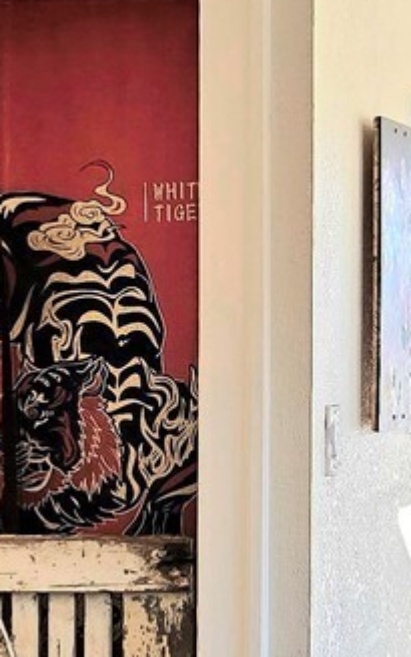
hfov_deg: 10.2
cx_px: 820
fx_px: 2133
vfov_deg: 17.5
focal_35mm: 119
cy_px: 306
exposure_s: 1/128
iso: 12
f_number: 1.7
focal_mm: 6.3
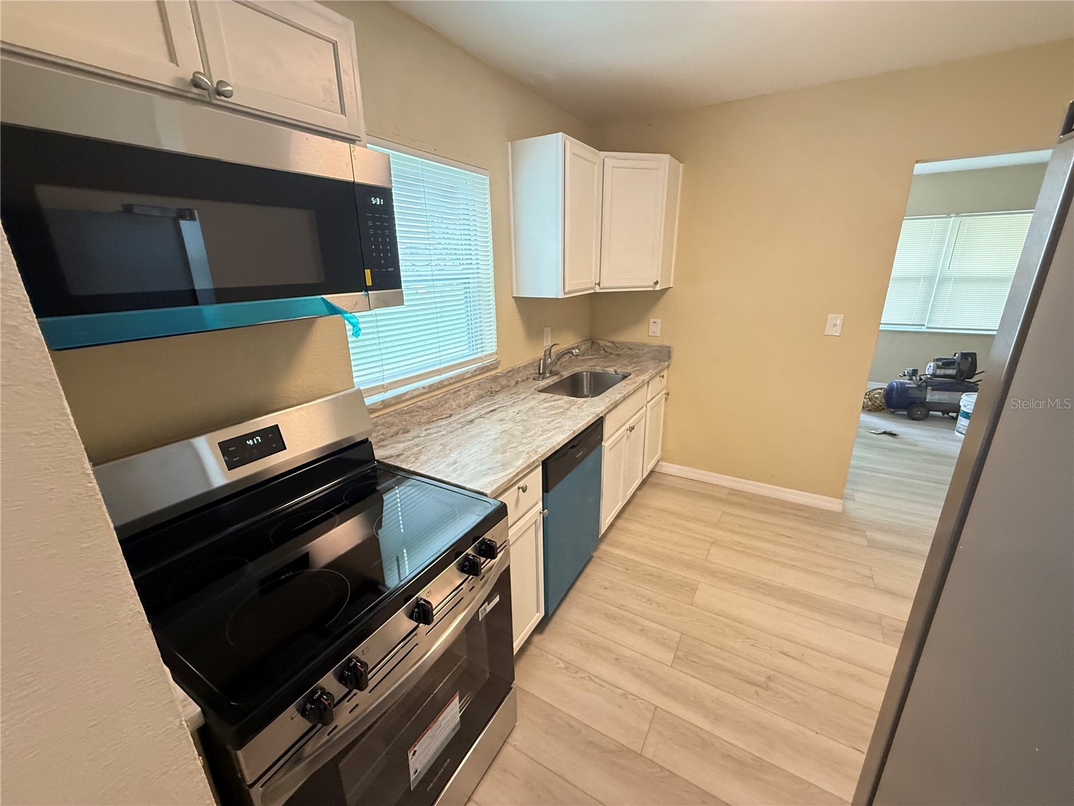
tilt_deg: -16.5
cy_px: 403
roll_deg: +0.4
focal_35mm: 14
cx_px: 537
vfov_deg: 85.7
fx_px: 434
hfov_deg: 102.1
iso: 500
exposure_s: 1/120
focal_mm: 2.22
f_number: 2.2
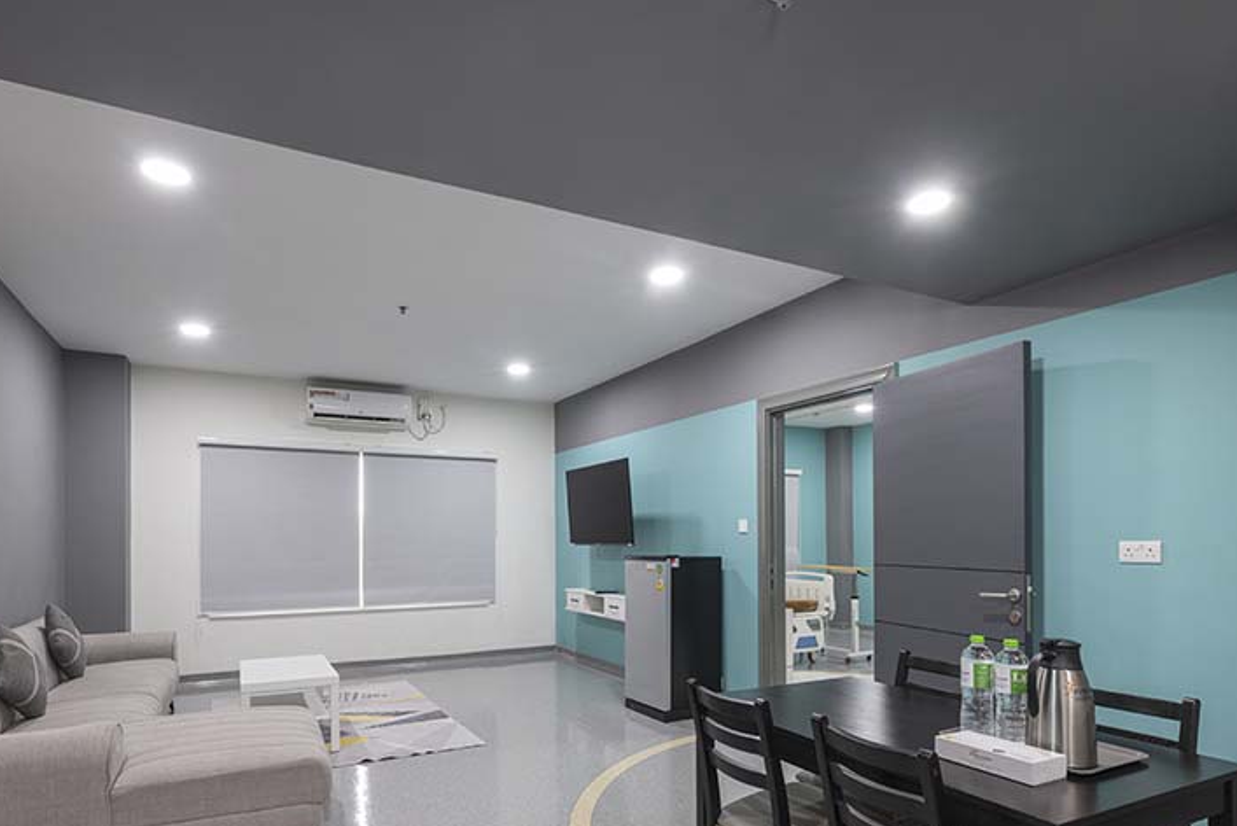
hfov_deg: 86.7
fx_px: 653
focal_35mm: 19
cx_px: 563
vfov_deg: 63.4
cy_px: 530
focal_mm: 14
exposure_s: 1/2
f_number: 9
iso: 100
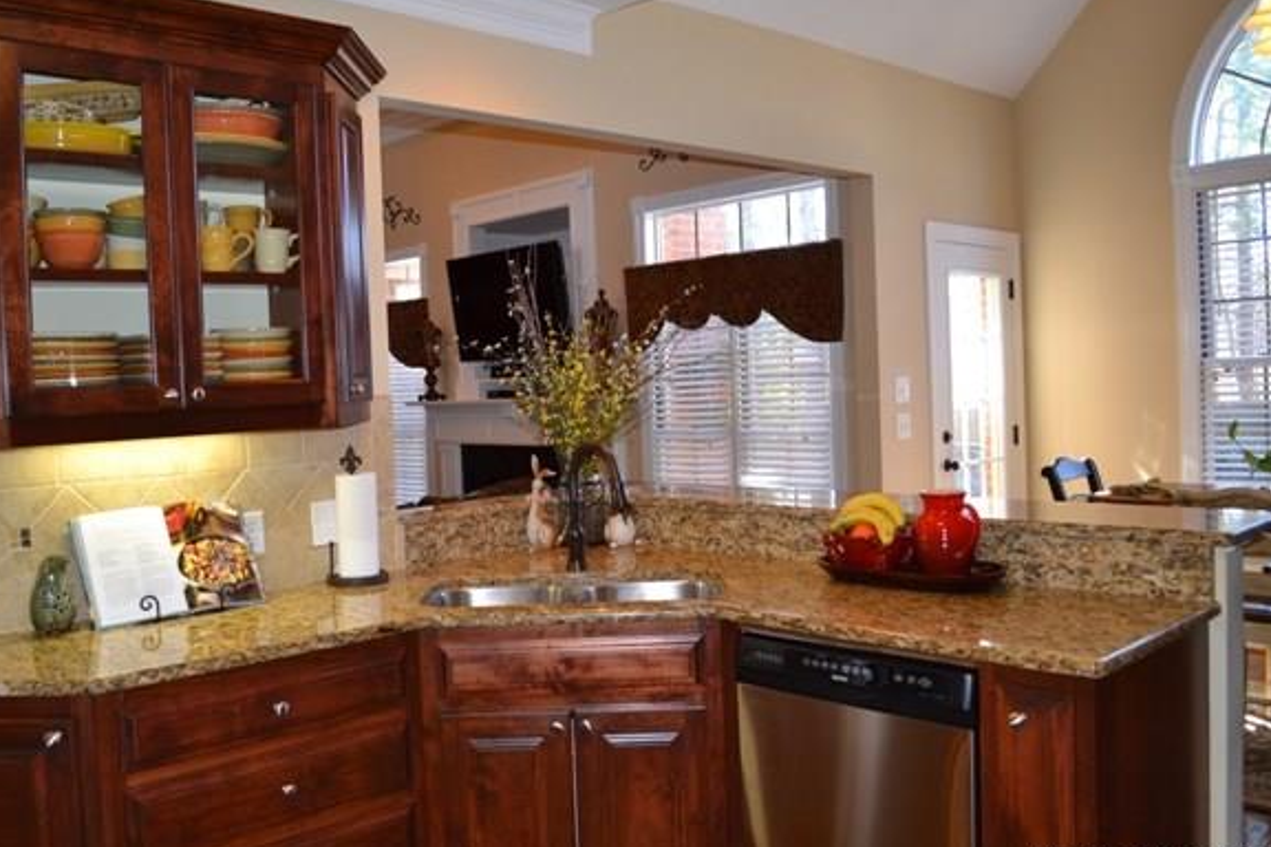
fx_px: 1059
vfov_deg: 43.6
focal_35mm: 30
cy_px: 414
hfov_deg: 61.8
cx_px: 583
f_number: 3.5
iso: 560
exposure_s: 1/60
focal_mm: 18
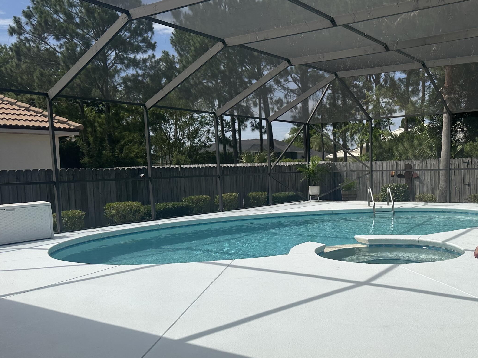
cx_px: 325
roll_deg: -0.3
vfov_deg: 40.5
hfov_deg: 51.5
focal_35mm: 35
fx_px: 483
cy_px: 213
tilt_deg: -5.2
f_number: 1.78
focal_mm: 6.86
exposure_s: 1/7042
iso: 80
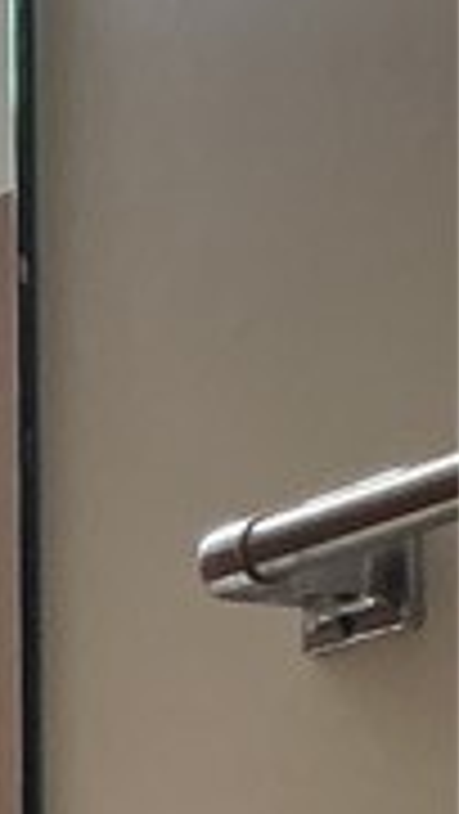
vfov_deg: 10.5
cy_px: 1902
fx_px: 3868
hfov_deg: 5.9
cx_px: -1264
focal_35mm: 179
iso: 64
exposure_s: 1/60
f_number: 1.8
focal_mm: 3
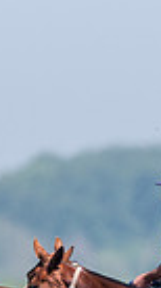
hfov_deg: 0.5
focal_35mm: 2330
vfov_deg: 0.9
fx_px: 17793
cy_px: 357
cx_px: 492
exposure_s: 1/3200
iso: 400
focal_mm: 500
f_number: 4
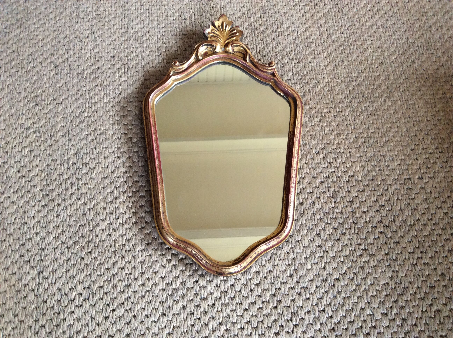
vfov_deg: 44.1
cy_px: 169
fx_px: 418
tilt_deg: -69.3
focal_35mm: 32
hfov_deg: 56.9
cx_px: 226
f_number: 2.4
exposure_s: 1/25
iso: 160
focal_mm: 3.3
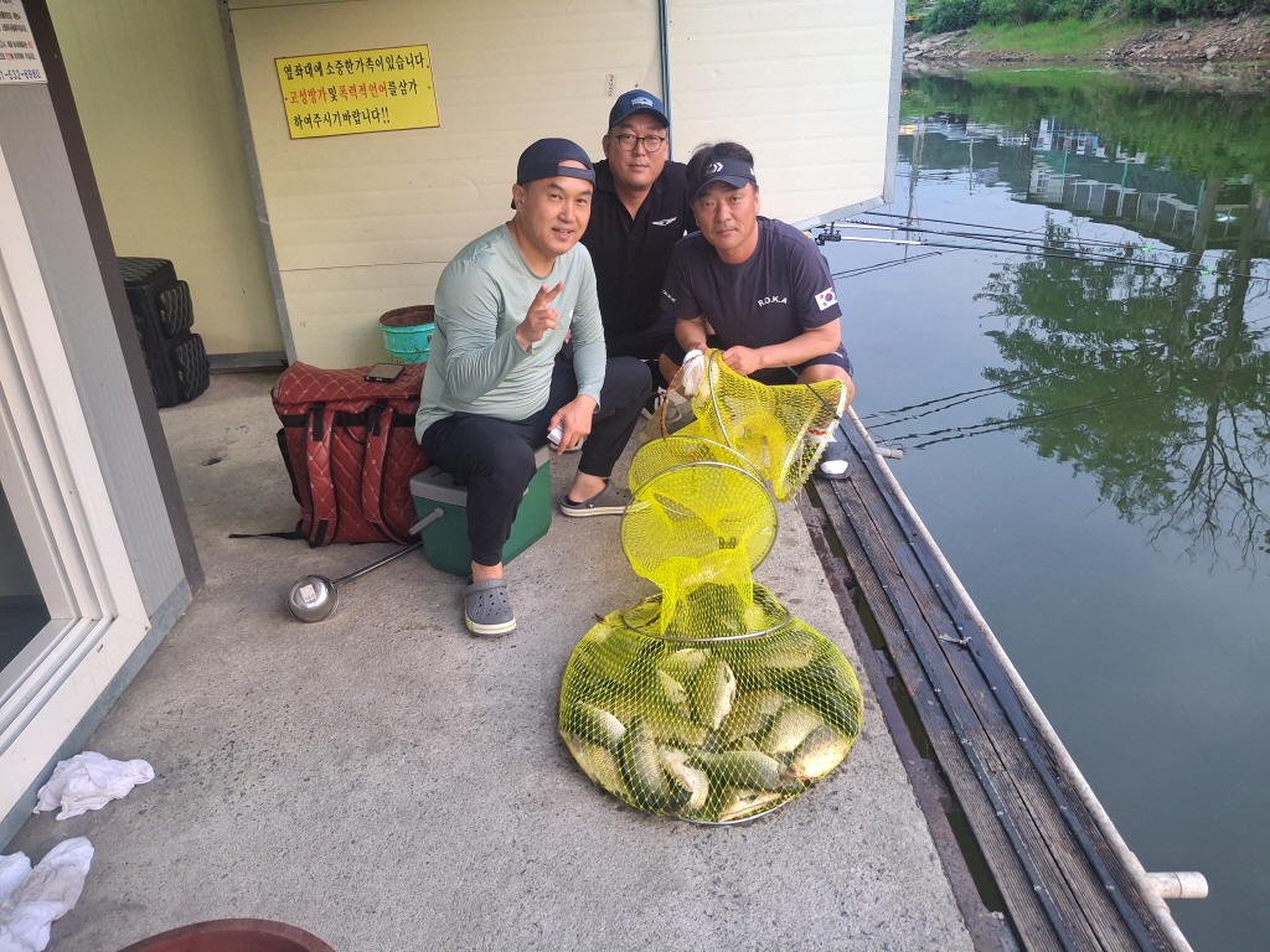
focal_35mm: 25
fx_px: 917
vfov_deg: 54.9
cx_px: 635
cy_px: 476
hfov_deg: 69.4
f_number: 1.8
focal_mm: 4.69
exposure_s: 1/60
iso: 160
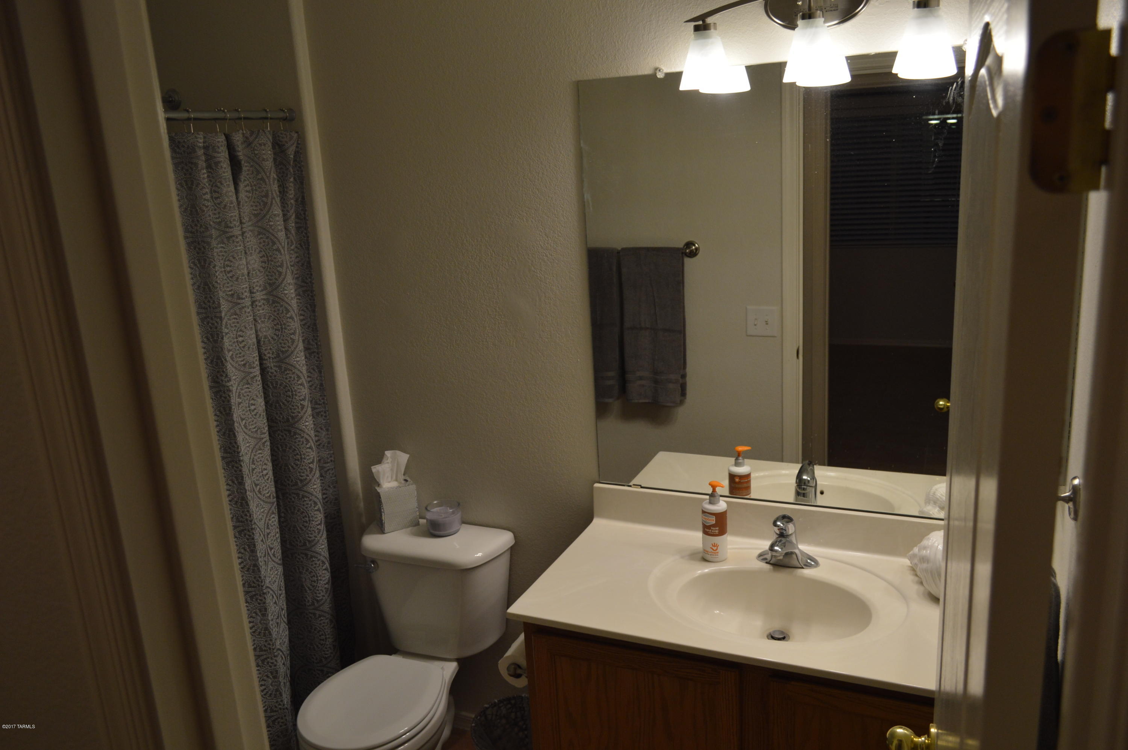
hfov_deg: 67.4
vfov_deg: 47.8
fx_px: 845
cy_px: 375
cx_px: 564
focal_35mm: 27
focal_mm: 18
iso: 400
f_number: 5
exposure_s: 1/100
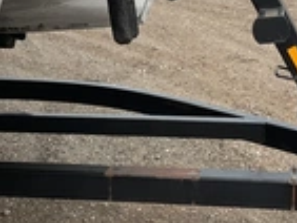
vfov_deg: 17.9
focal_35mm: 82
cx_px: 183
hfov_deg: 23.8
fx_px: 704
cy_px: 59
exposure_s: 1/551
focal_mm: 3
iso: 25
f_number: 1.8
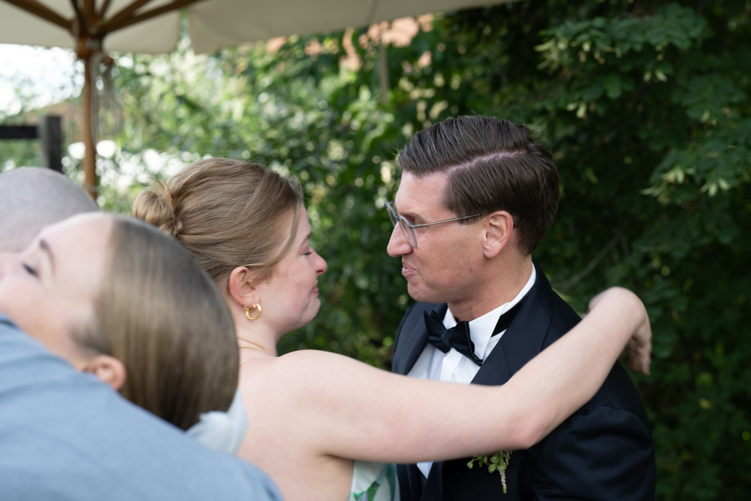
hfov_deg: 23.9
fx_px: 1773
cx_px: 376
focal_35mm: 85
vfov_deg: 16.1
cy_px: 250
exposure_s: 1/125
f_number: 5.6
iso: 160
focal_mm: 85
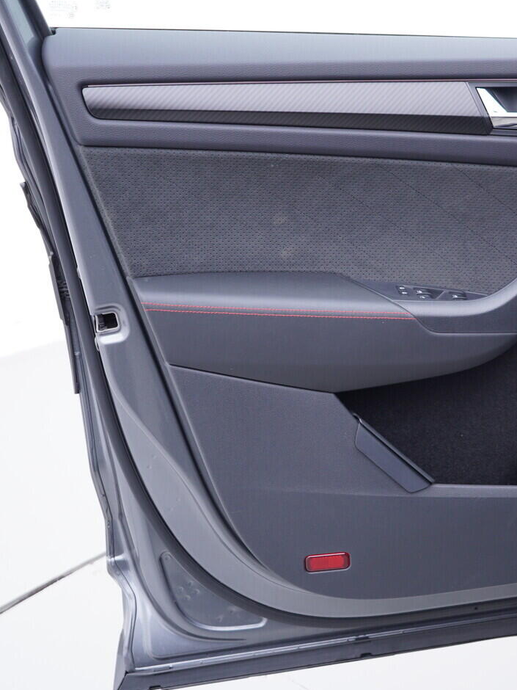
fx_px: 1055
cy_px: 347
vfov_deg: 36.2
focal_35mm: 53
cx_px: 422
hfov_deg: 26.9
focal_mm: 24
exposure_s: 1/40
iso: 160
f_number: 2.8
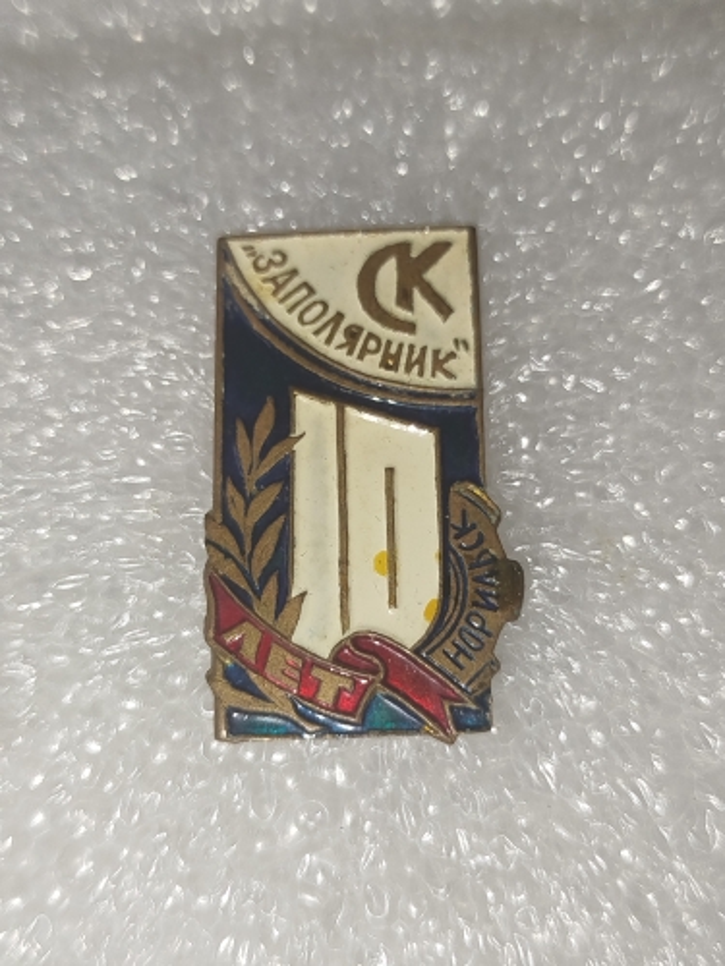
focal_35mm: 48
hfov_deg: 30.3
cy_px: 483
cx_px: 362
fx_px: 1340
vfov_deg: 39.7
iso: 100
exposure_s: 1/50
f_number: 1.7
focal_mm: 5.31
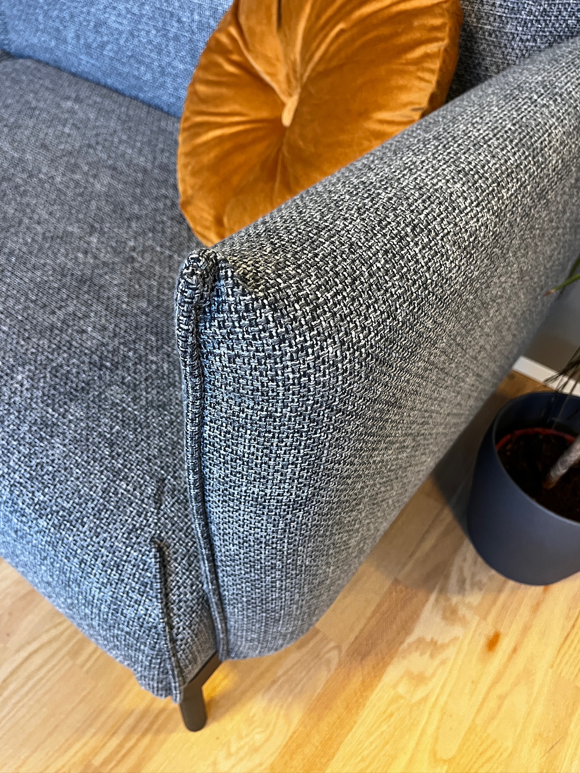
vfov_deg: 67.3
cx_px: 290
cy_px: 386
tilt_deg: -46.2
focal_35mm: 26
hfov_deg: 53.1
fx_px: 581
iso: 250
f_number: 1.6
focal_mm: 5.1
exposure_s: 1/50
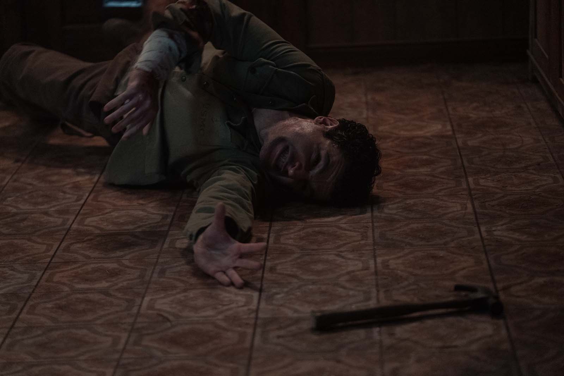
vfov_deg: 12.1
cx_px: 282
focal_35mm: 113
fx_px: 1770
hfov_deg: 18.1
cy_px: 188
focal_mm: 113
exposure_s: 1/400
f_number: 2.8
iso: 8000
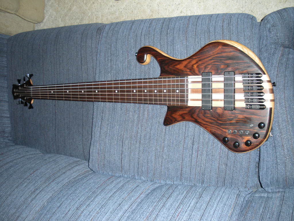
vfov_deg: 39.7
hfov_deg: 51.4
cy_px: 110
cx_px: 147
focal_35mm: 36
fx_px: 306
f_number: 3.5
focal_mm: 6.3
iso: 265
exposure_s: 1/60
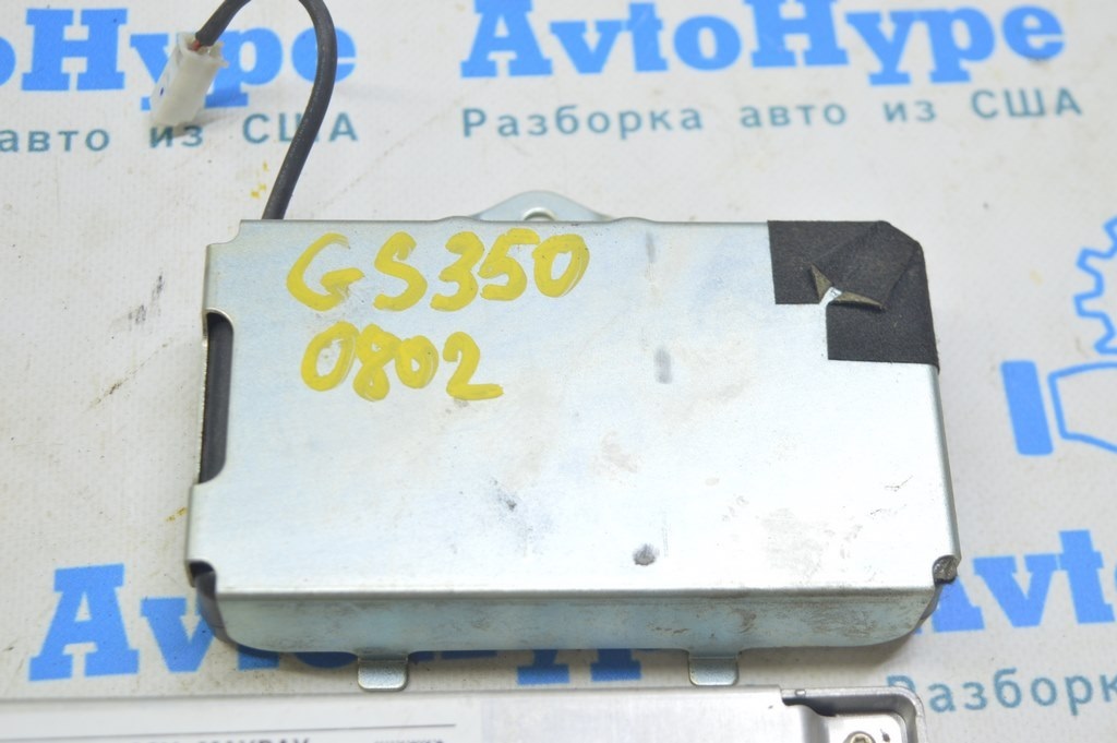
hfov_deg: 33.4
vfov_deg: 22.6
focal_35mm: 60
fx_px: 1860
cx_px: 558
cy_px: 372
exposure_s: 1/20
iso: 400
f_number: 5.6
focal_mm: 40
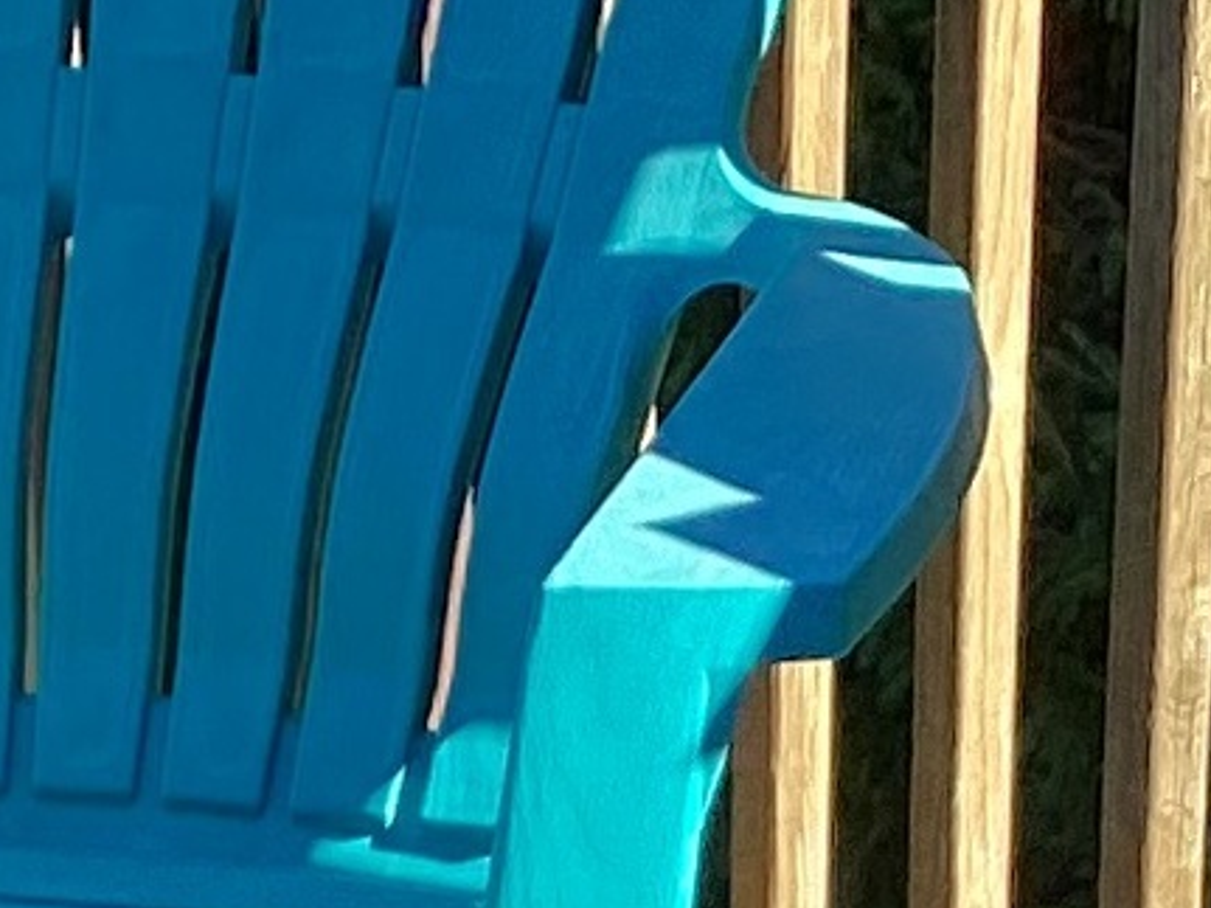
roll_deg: -0.5
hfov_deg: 9.0
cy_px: 1788
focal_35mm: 221
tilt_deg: -29.5
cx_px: 469
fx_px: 7729
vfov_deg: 6.5
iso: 25
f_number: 2.4
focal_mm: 3.3
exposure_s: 1/199
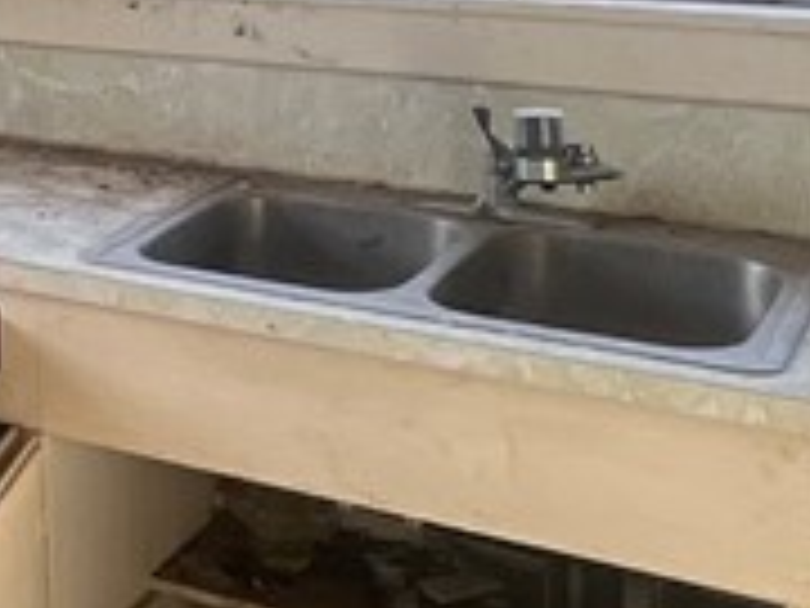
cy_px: -180
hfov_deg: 23.8
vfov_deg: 18.5
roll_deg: +1.8
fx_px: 1732
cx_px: -189
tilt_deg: -2.2
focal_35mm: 74
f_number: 1.8
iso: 64
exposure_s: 1/99
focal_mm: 1.57
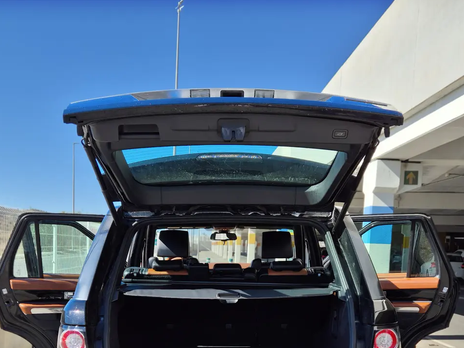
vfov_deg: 34.5
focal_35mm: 40
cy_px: 295
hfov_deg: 46.8
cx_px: 235
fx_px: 536
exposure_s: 1/1652
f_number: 1.8
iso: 25
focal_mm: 5.4
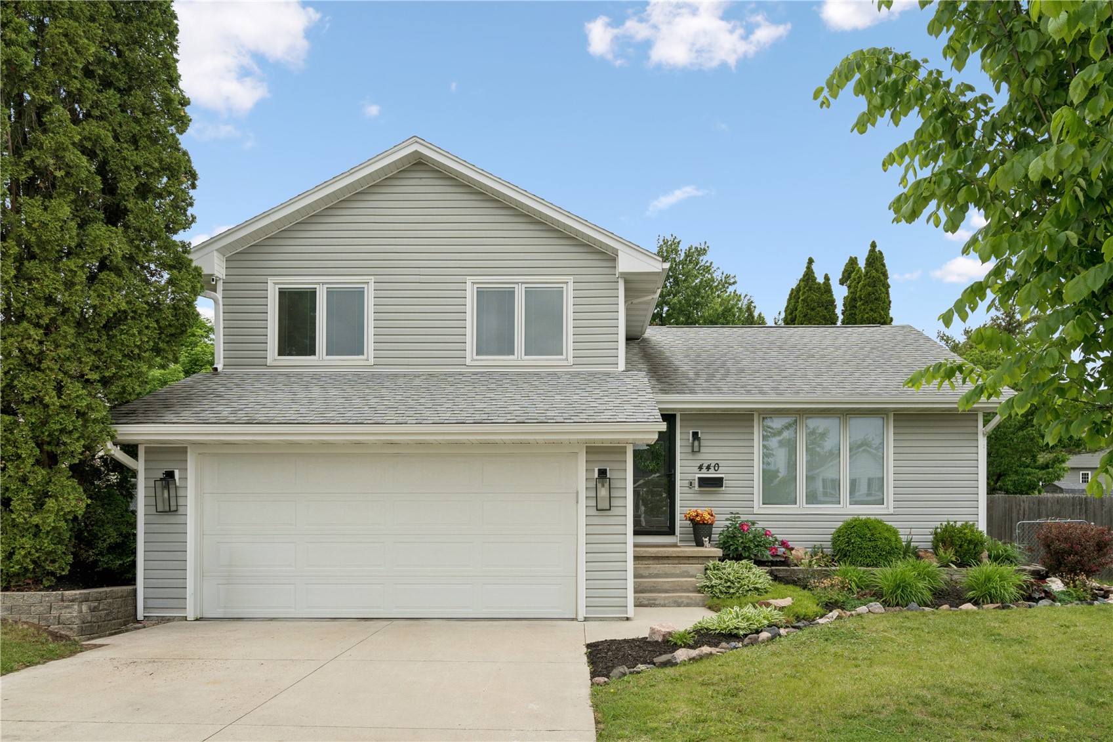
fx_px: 711
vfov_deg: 55.1
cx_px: 556
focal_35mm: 23
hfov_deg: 76.1
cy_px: 371
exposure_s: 1/800
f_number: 8
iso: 400
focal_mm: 23
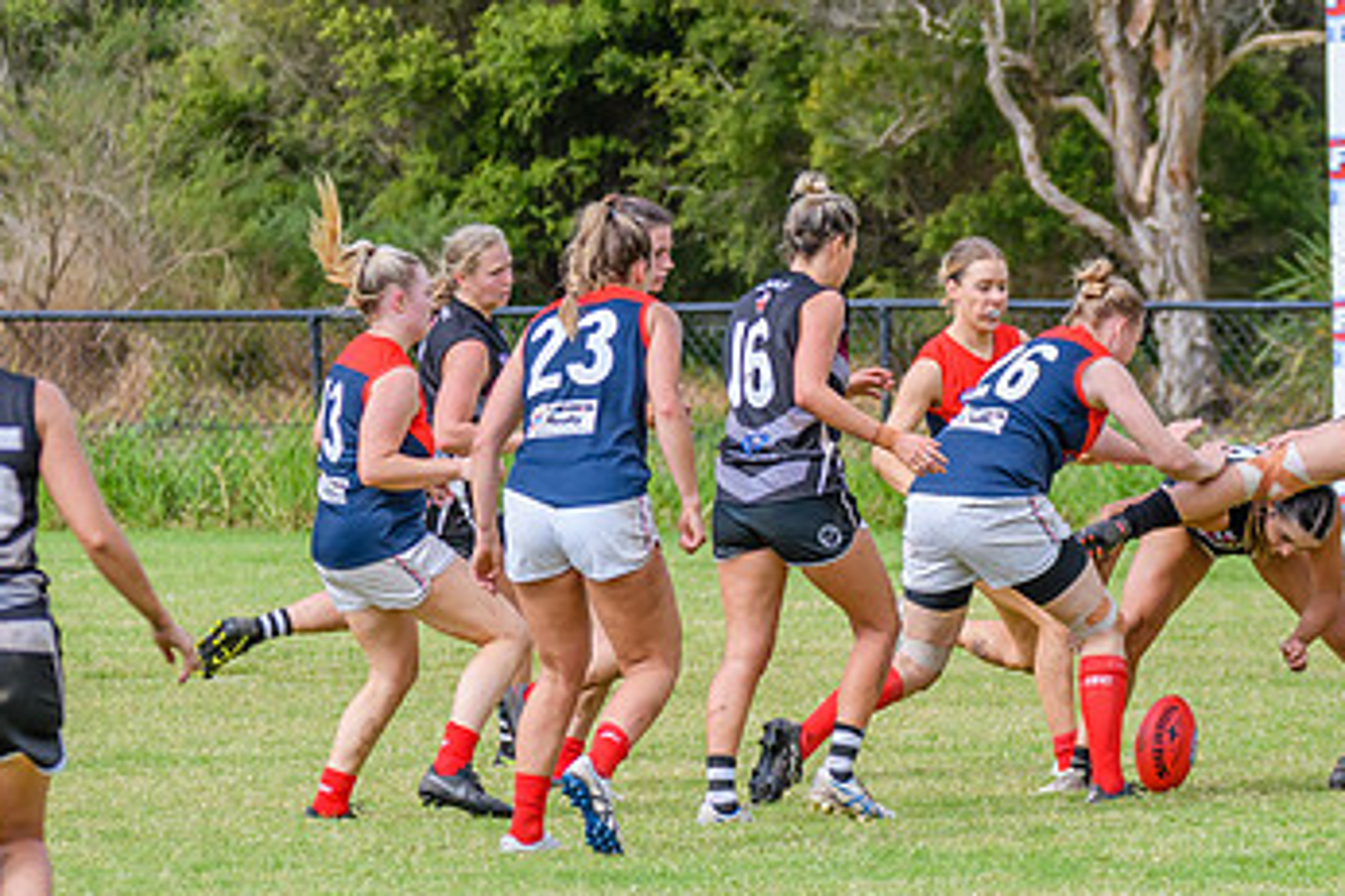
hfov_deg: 3.6
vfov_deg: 2.4
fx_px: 21210
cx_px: 1289
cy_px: 596
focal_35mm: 568
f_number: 6.3
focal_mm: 220
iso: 800
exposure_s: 1/2000
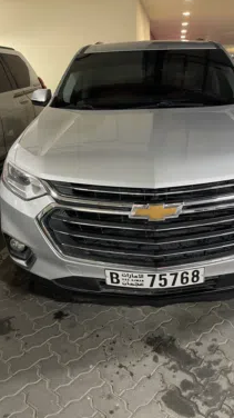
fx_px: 320
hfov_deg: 39.8
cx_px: 147
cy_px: 200
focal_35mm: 29
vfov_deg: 66.1
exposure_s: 1/33
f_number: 1.6
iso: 400
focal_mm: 5.1
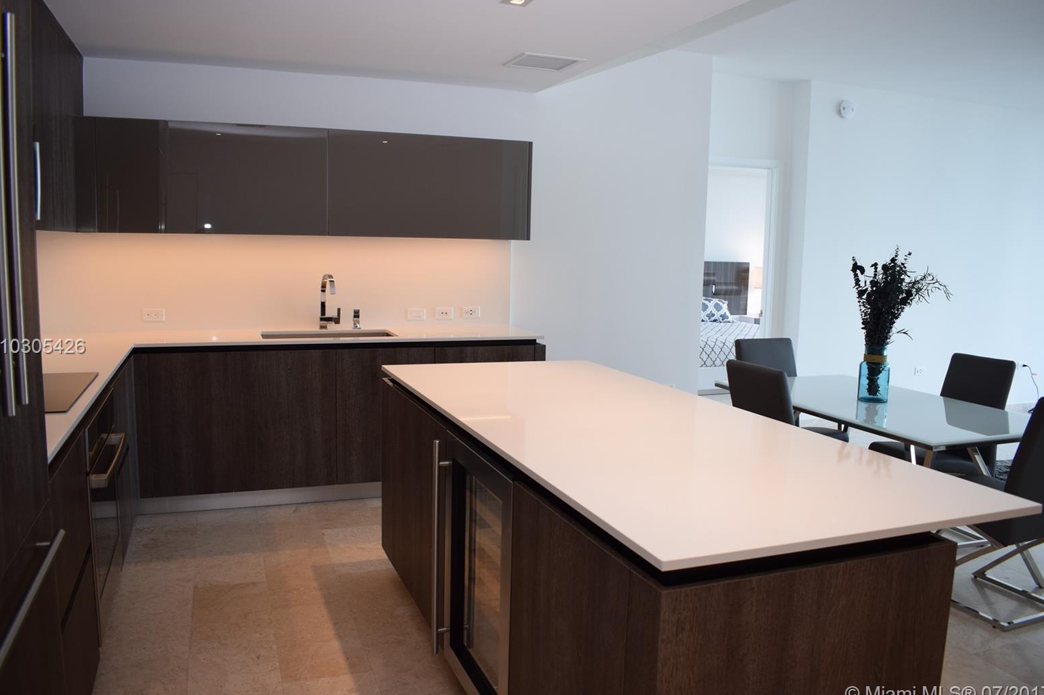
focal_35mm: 28
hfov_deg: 65.5
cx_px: 524
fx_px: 812
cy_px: 348
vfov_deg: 46.4
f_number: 4
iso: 400
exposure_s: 1/60
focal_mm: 18
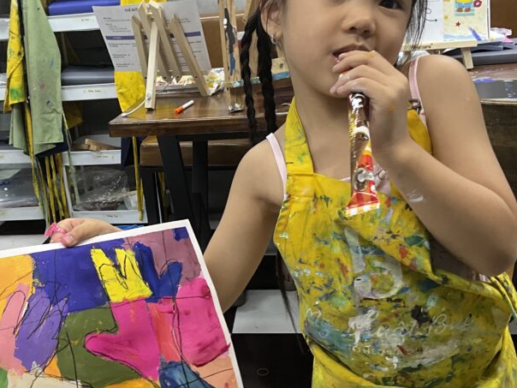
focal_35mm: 48
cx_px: 187
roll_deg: +5.3
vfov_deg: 30.3
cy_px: 194
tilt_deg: -17.2
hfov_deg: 39.3
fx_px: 717
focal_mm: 3
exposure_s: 1/89
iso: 64
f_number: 1.8
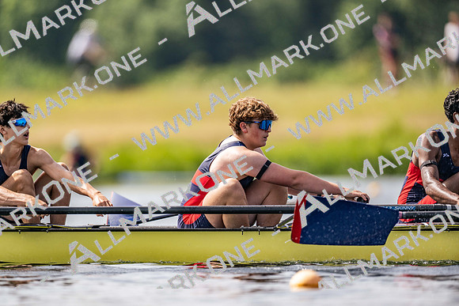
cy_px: 153
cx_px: 230
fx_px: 7651
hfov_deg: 3.4
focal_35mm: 600
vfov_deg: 2.3
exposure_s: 1/2500
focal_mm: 600
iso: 220
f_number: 4
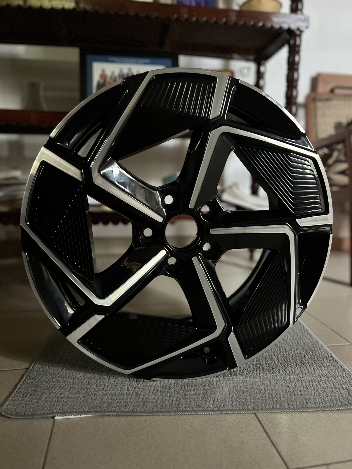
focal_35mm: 26
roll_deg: -0.1
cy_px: 234
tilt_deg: -8.7
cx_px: 176
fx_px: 353
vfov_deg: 67.3
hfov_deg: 53.1
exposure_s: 1/30
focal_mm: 5.7
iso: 640
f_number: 1.5
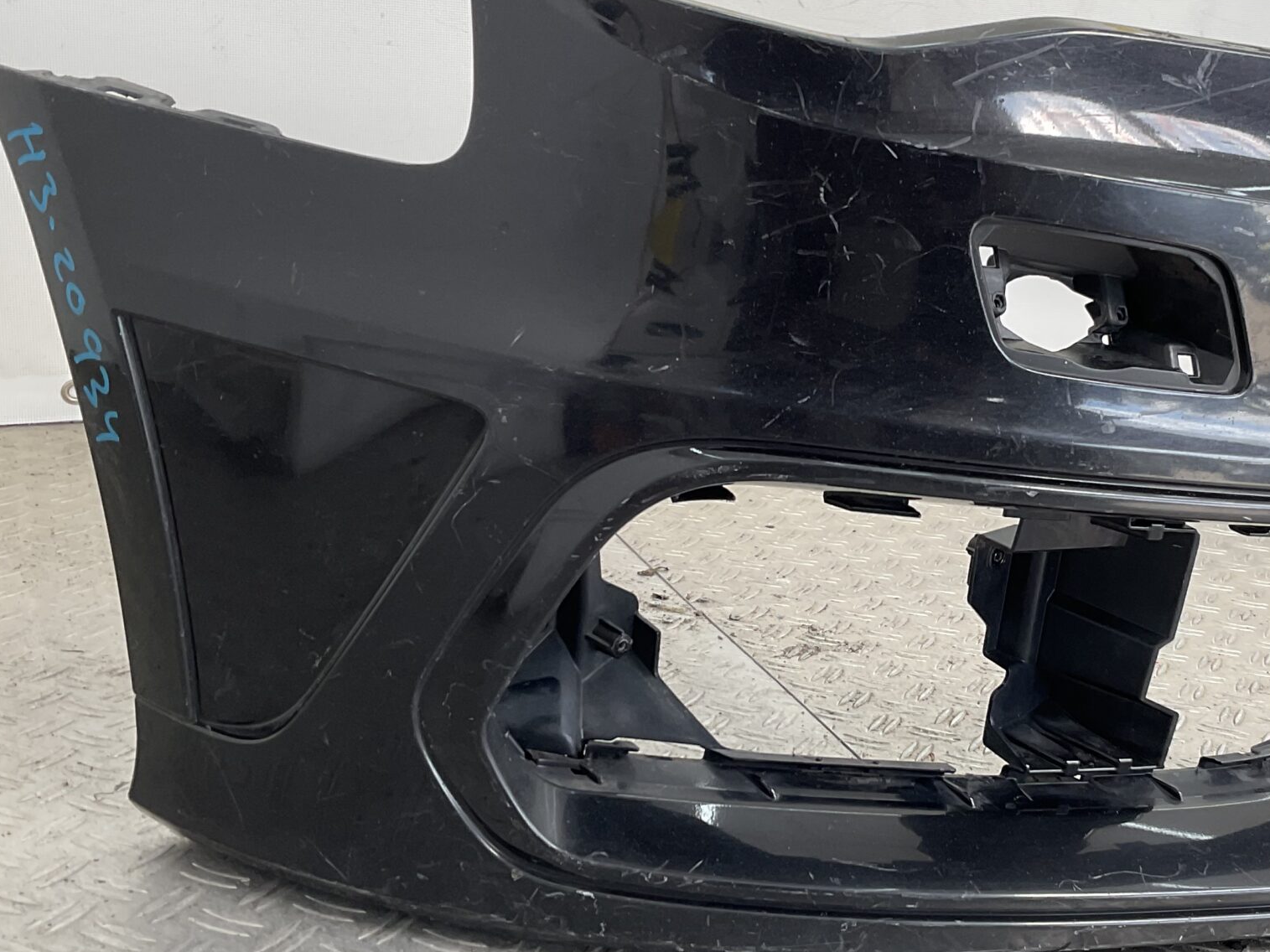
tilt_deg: -15.3
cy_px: 463
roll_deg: -7.3
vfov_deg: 29.7
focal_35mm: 49
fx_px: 1798
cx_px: 920
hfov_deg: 38.1
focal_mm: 3
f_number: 1.8
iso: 16
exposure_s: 1/144
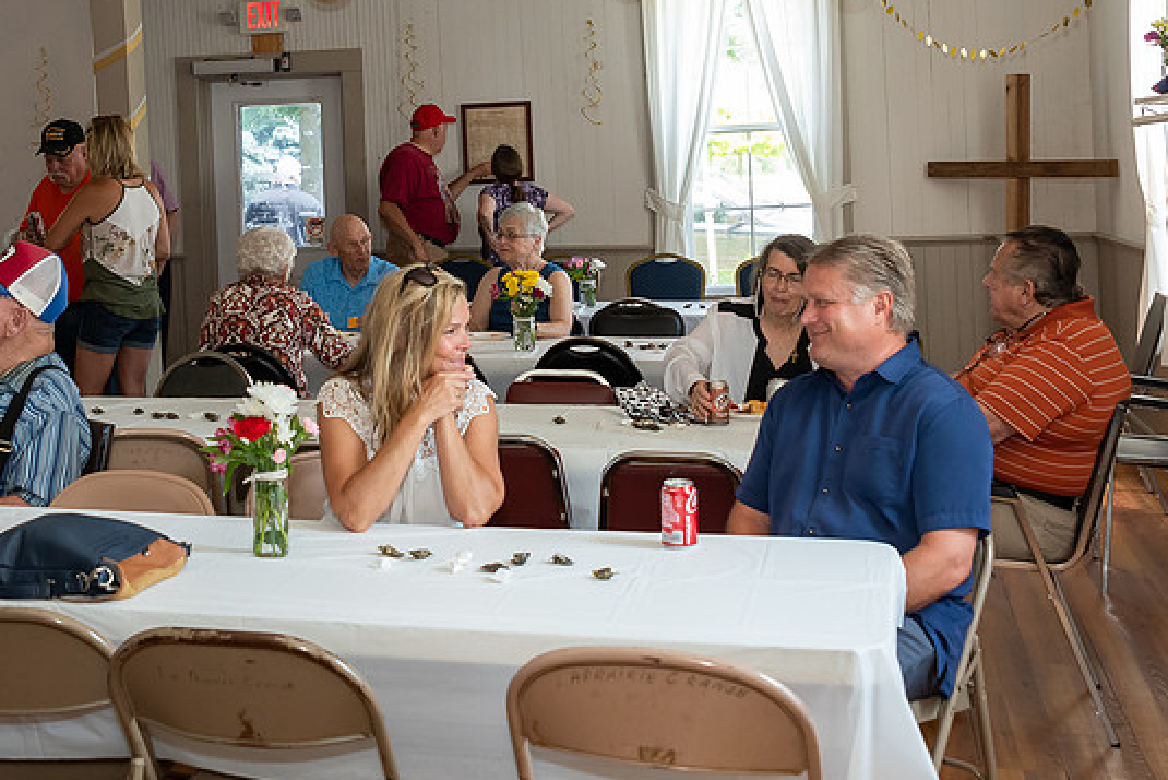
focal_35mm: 53
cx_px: 371
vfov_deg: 25.4
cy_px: 264
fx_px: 1720
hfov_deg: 37.0
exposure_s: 1/125
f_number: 4
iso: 800
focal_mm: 24
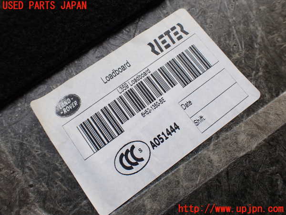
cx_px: 143
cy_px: 108
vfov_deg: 46.8
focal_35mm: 30
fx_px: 248
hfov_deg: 60.0
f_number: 3.2
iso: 100
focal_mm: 5.4
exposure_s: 1/125
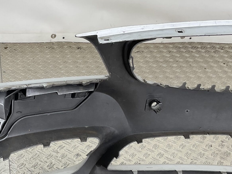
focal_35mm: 64
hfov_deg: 29.1
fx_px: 429
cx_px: 25
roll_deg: -6.3
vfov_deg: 22.7
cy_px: 132
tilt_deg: -37.2
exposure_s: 1/100
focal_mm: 3
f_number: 1.8
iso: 16
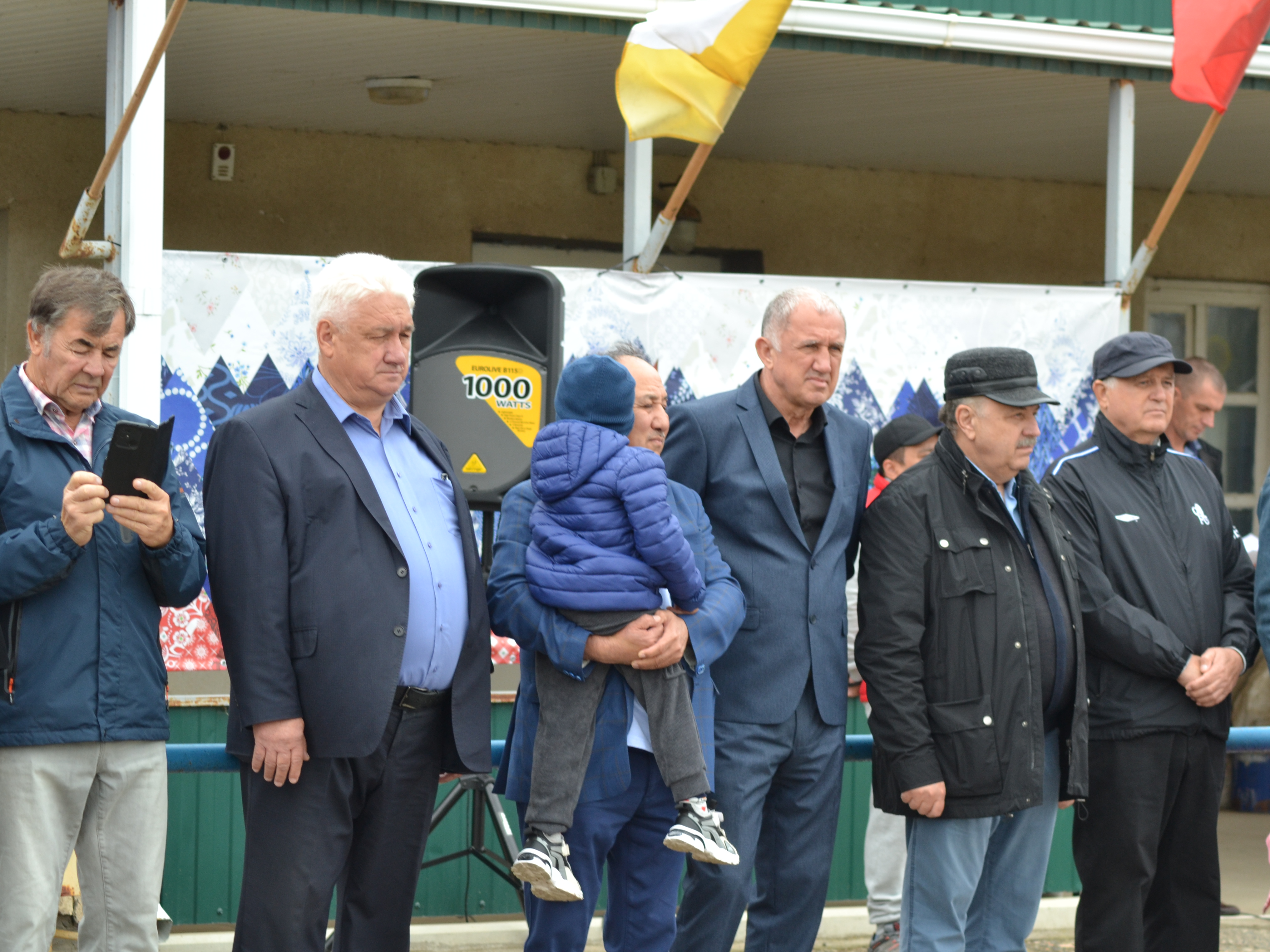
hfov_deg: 16.1
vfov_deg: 12.1
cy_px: 479
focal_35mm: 123
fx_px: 4496
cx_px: 659
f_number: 8
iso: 400
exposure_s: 1/250
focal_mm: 75
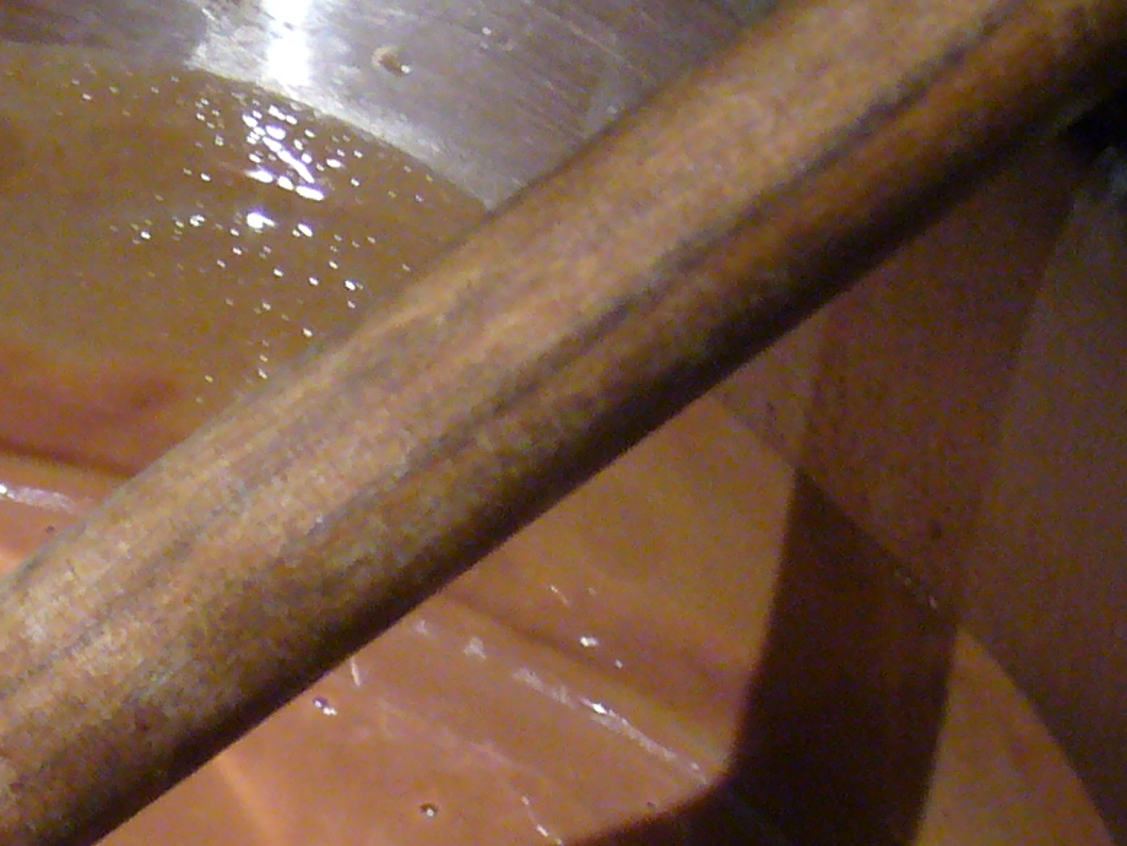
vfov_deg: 7.4
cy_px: 885
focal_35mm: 199
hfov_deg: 9.8
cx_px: -298
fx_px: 6481
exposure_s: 1/8
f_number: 3.5
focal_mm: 9.1
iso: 200
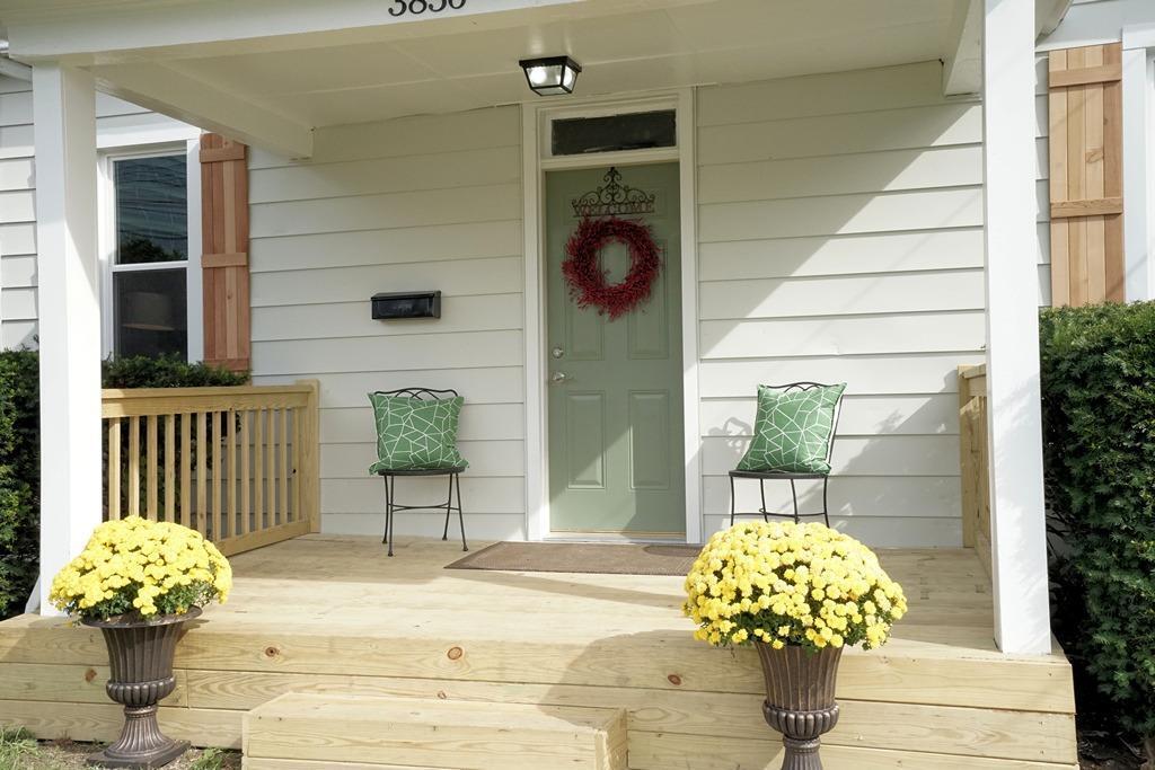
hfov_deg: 54.4
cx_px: 578
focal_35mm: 35
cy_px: 385
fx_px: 1123
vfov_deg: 37.9
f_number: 22
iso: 2000
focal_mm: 35
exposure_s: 1/250
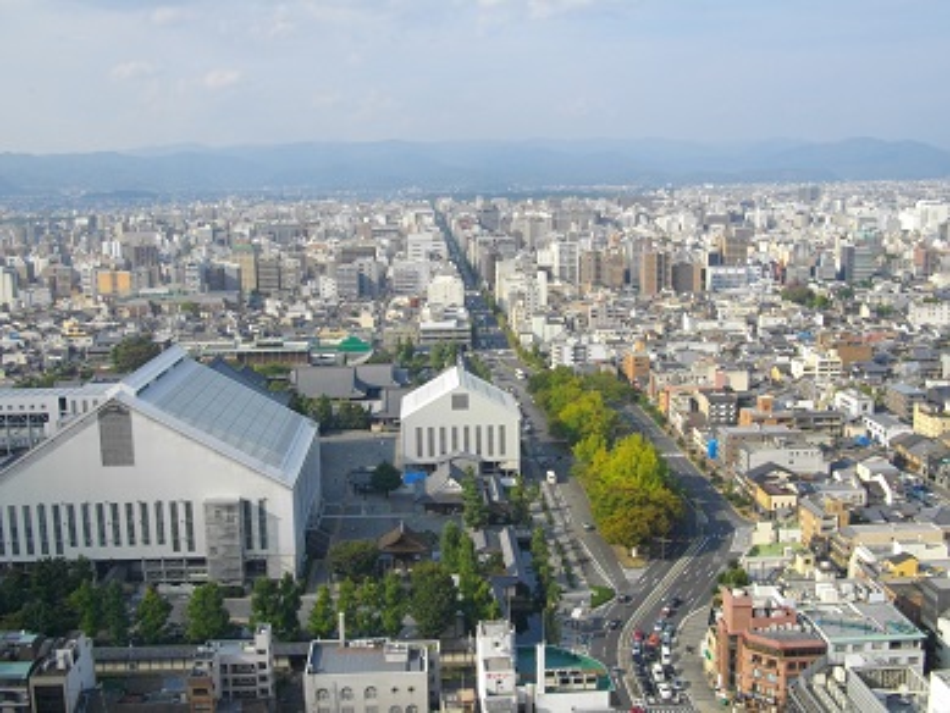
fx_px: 1098
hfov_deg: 46.8
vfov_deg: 36.0
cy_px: 356
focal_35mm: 40
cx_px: 475
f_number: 6.3
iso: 100
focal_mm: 7.1
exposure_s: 1/200
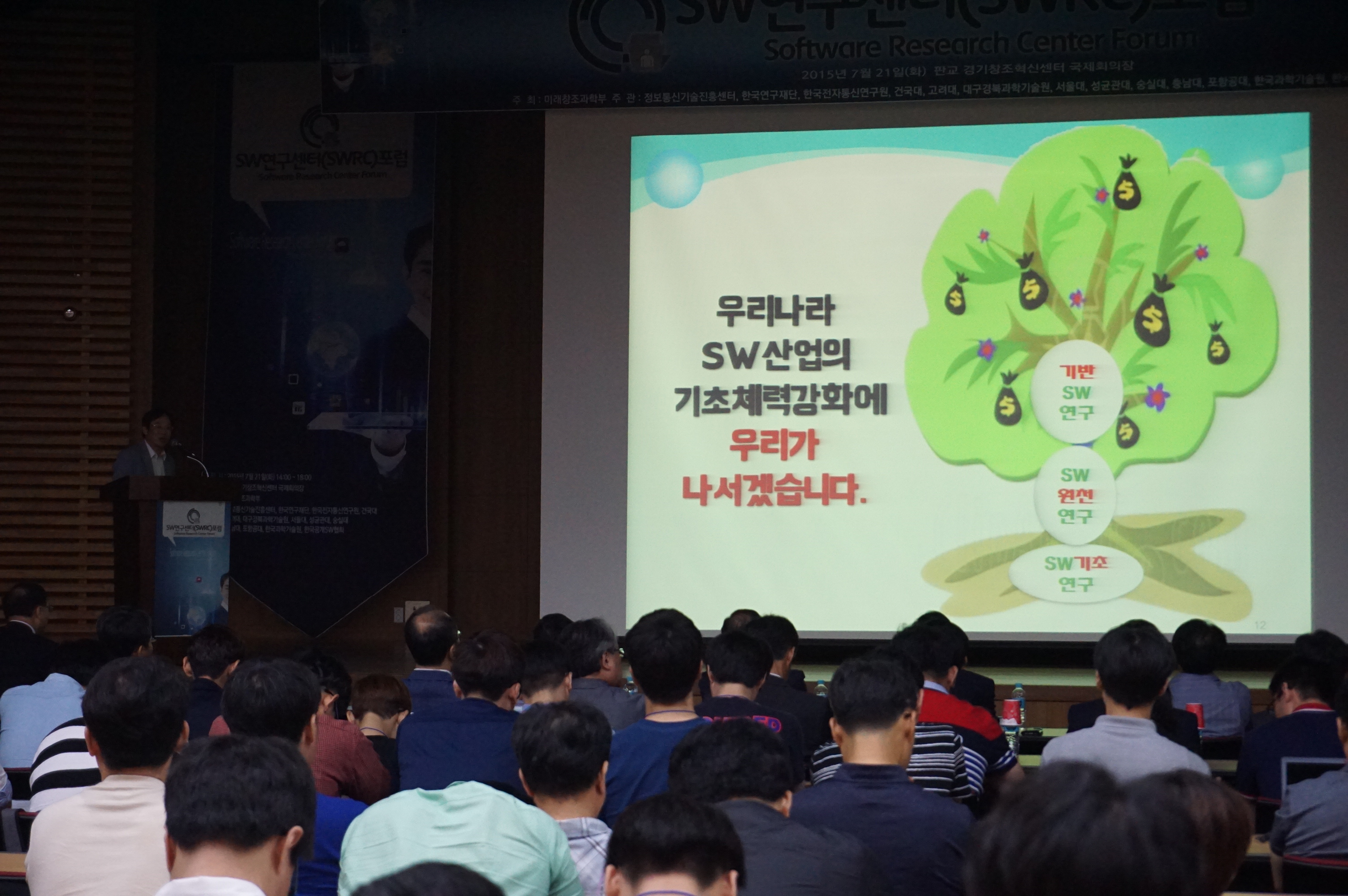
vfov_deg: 19.3
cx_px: 674
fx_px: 2637
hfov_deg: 28.7
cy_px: 448
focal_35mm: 70
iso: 3200
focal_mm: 47
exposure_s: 1/60
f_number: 5.6
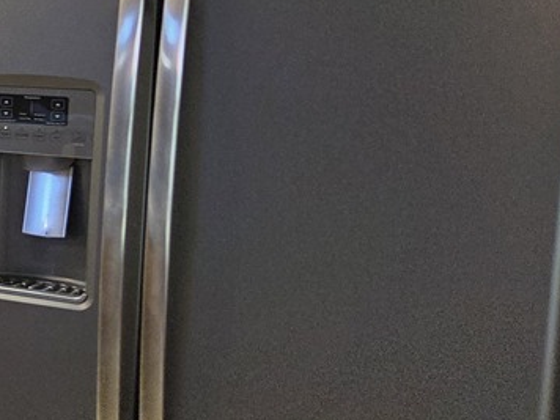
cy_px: 220
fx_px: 1505
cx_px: -557
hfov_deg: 16.3
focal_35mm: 93
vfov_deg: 15.9
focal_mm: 5.4
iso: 100
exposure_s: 1/120
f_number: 1.8
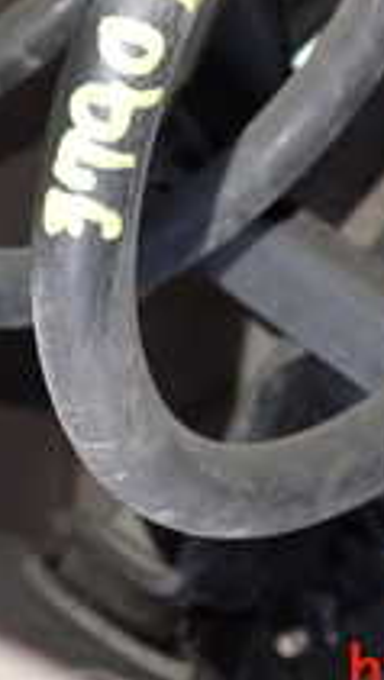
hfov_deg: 13.0
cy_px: -10
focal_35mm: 93
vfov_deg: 22.0
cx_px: 110
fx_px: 1680
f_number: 2.3
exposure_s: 1/20
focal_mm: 5.4
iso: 800
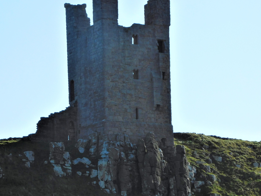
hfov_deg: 10.2
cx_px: 115
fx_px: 1463
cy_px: 74
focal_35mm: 194
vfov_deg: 7.7
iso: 125
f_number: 5.1
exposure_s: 1/800
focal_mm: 26.3
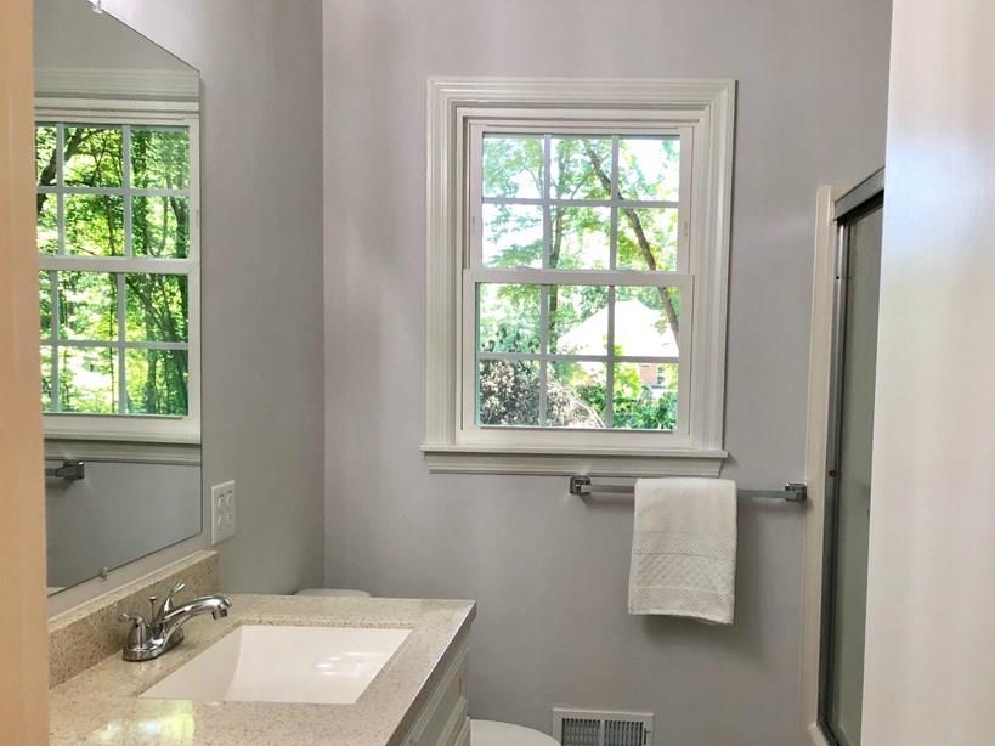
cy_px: 450
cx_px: 603
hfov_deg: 52.2
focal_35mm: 35
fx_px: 1006
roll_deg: -0.7
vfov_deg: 40.5
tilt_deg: -5.1
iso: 32
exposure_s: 1/30
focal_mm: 3.99
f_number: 1.8
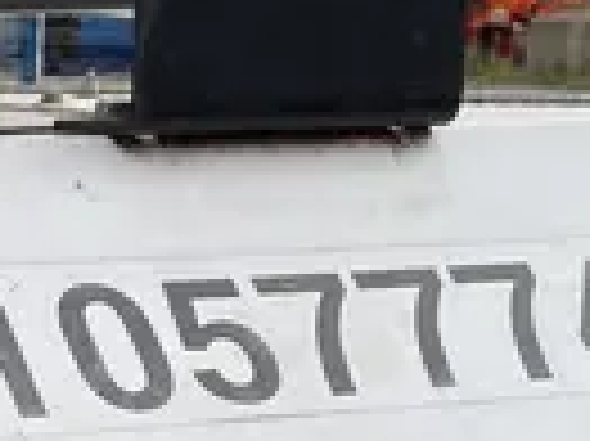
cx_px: -266
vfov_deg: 9.7
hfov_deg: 12.9
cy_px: 736
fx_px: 2486
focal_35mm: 146
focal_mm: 4.2
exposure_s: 1/1024
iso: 50
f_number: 1.6
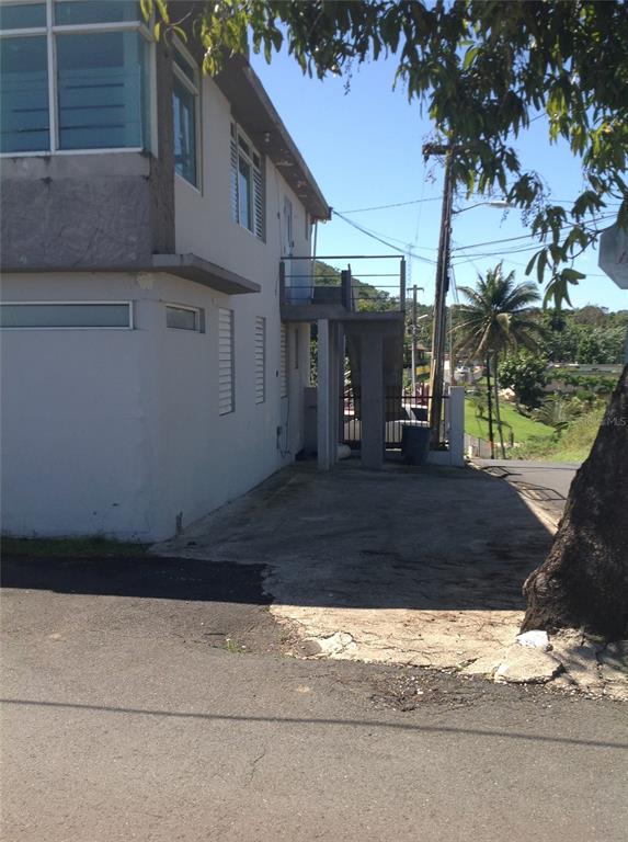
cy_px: 421
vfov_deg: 52.7
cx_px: 314
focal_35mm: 35
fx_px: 849
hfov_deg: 40.6
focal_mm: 4.28
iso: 50
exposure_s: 1/1008
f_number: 2.4
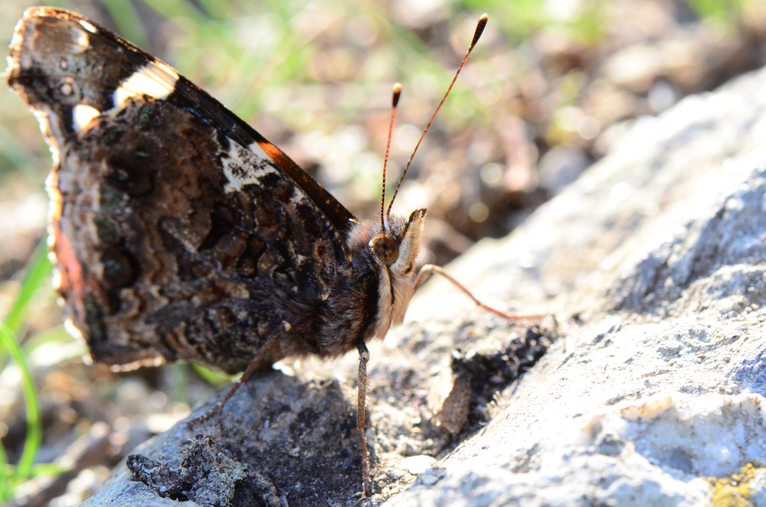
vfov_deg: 8.7
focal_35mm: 158
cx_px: 383
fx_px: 3344
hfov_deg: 13.1
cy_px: 254
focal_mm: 105
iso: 1600
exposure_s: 1/250
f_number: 14
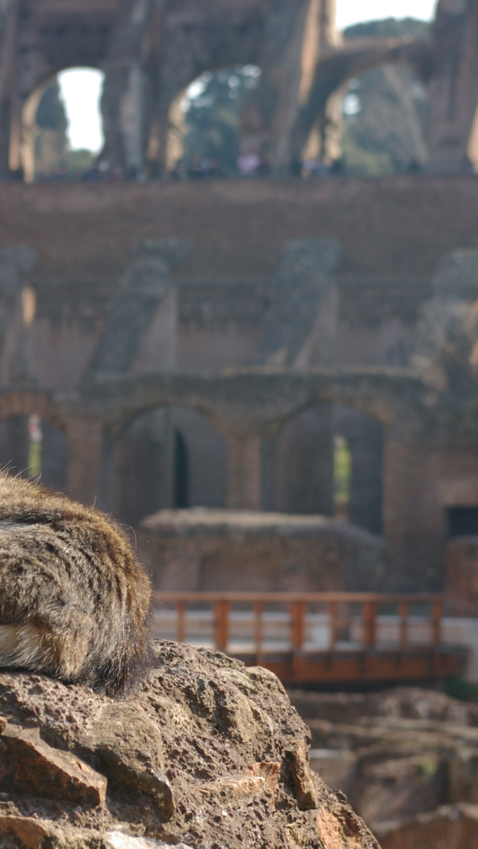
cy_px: 423
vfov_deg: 16.4
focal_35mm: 131
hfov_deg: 9.2
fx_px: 2947
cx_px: 58
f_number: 8
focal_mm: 55
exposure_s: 1/125
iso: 200
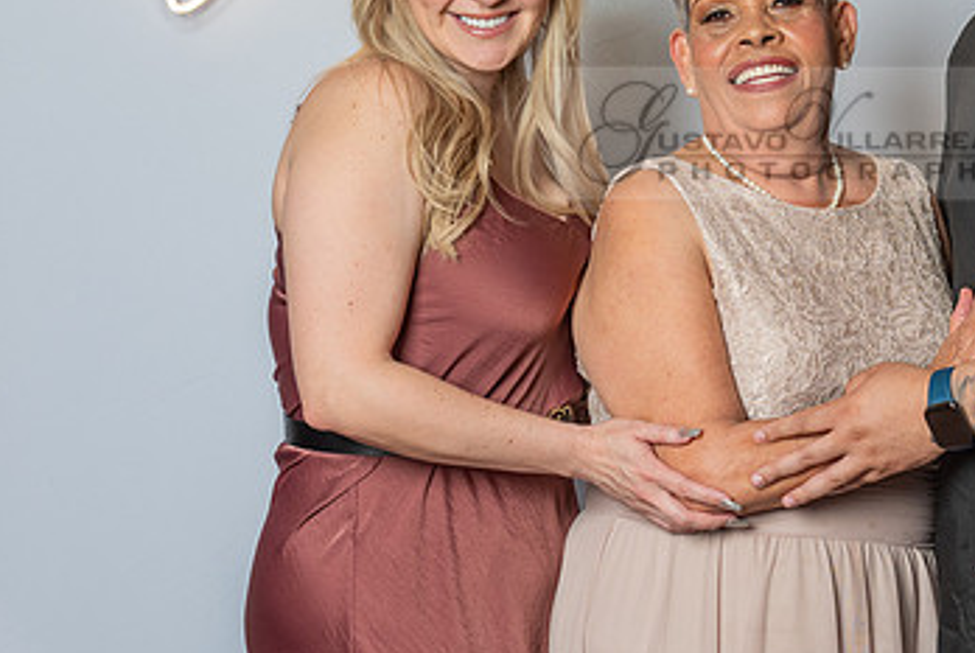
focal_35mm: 107
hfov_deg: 18.9
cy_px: 265
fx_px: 2902
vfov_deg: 12.8
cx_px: 777
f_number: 5.6
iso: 200
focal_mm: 50
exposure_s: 1/160
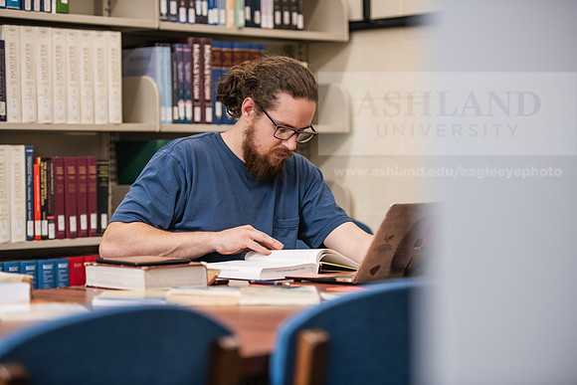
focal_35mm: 105
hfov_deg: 19.5
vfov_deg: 13.0
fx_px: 1683
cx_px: 288
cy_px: 192
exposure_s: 1/200
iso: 500
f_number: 2.8
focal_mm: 105
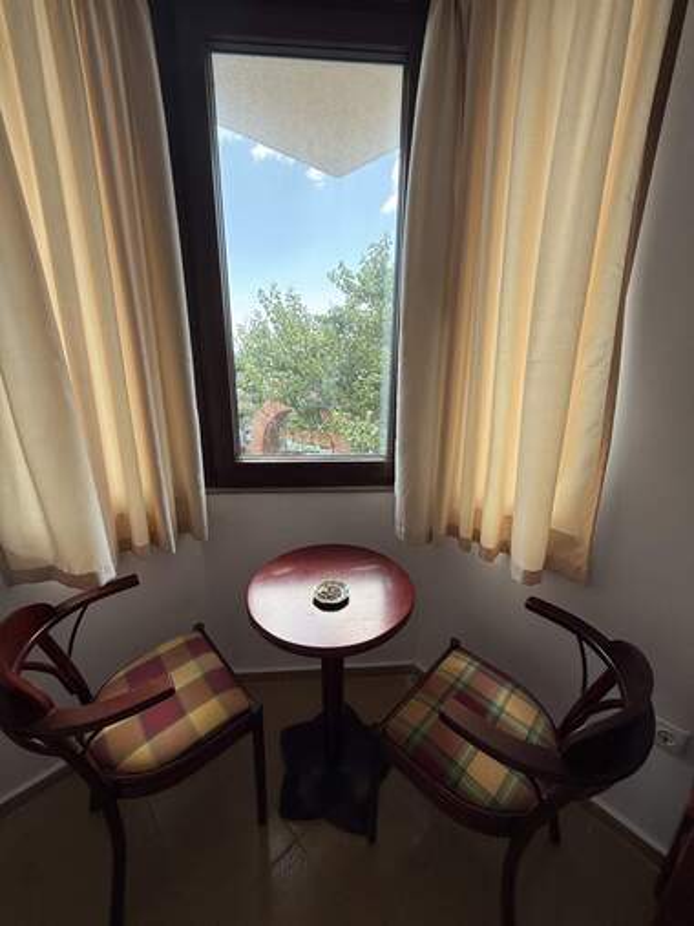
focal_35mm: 14
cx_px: 347
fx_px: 374
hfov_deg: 85.7
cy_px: 463
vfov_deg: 102.1
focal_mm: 2.22
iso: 50
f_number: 2.2
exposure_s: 1/109
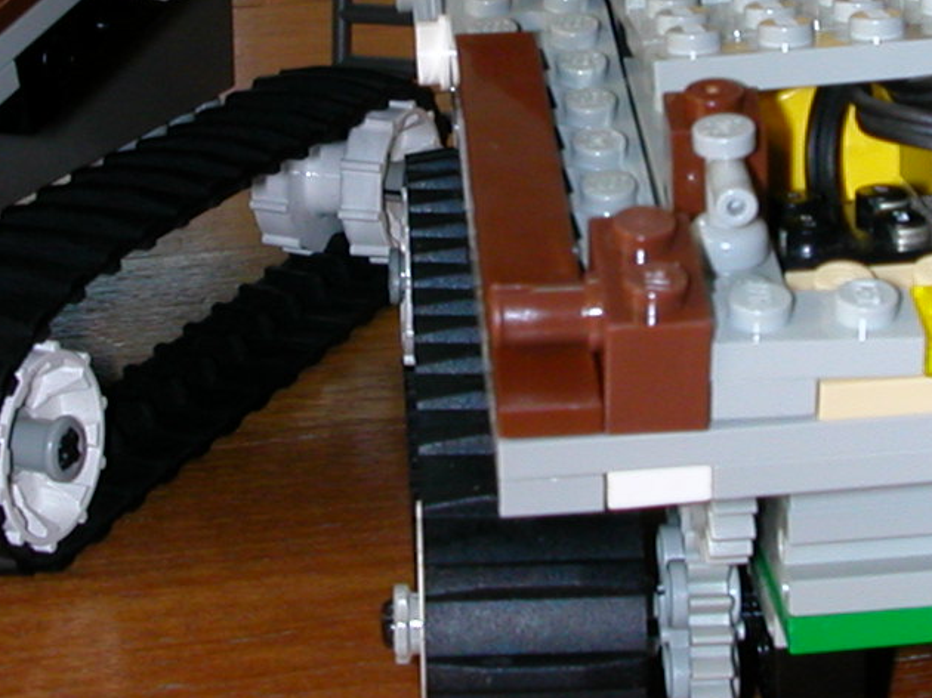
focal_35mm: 94
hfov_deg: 20.9
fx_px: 2530
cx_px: 544
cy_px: 219
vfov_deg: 15.7
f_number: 4.5
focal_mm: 5.6
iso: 100
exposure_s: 1/30
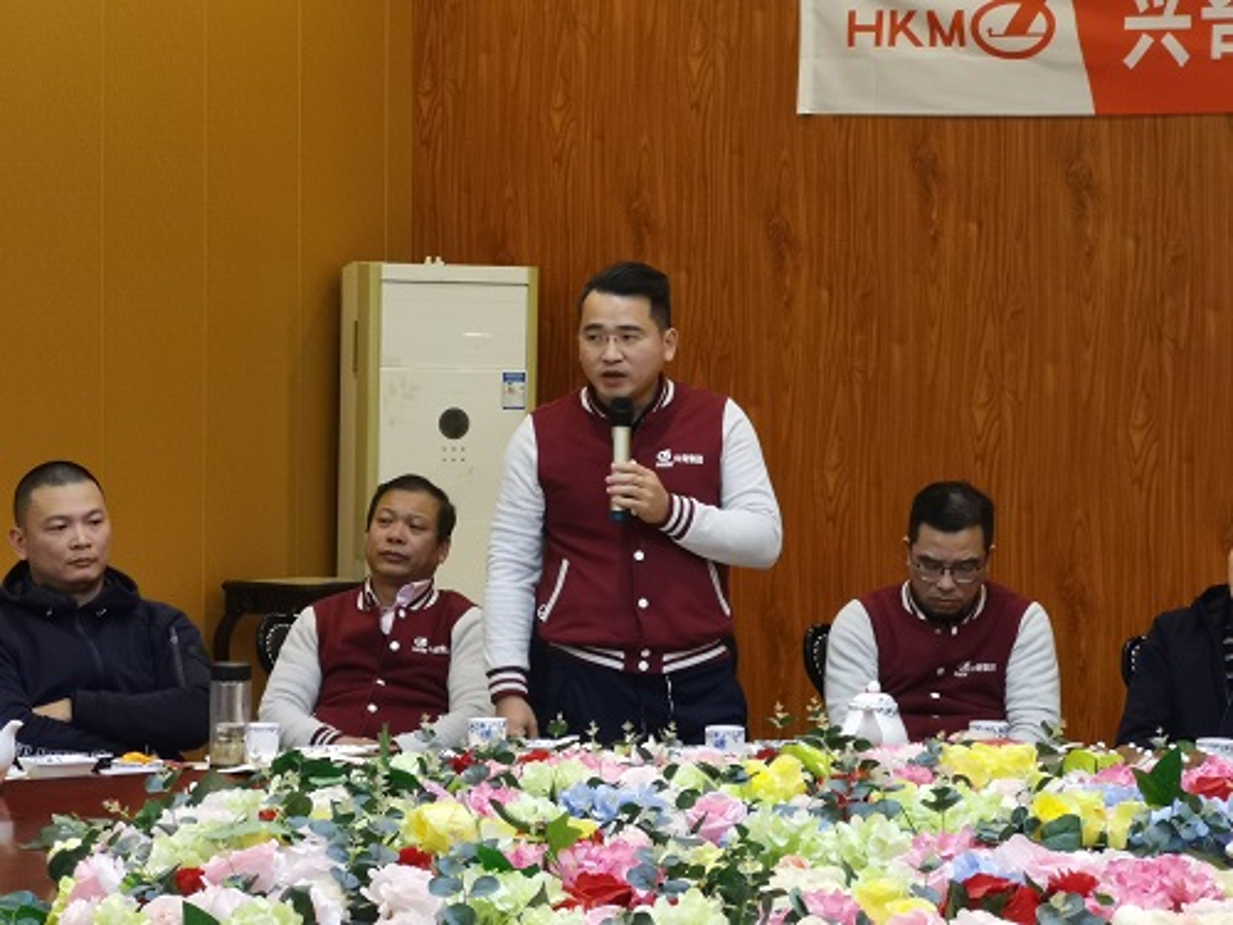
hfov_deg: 18.9
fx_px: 3704
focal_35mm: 104
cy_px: 462
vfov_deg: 14.2
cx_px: 616
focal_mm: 7.48
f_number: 2.4
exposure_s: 1/33.3
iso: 320
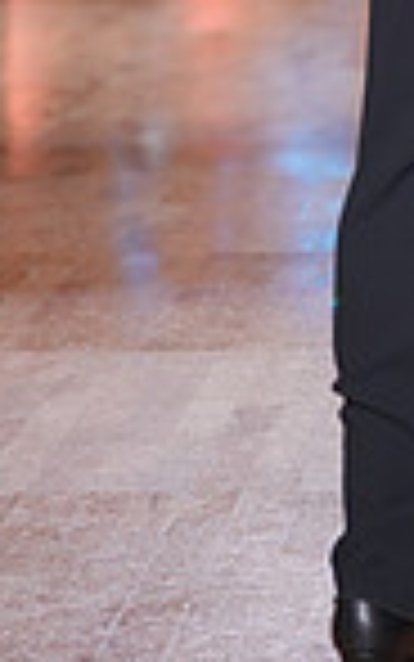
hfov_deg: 4.7
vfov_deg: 7.4
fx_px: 5068
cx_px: 560
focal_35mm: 281
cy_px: -221
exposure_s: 1/320
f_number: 2.8
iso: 500
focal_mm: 70
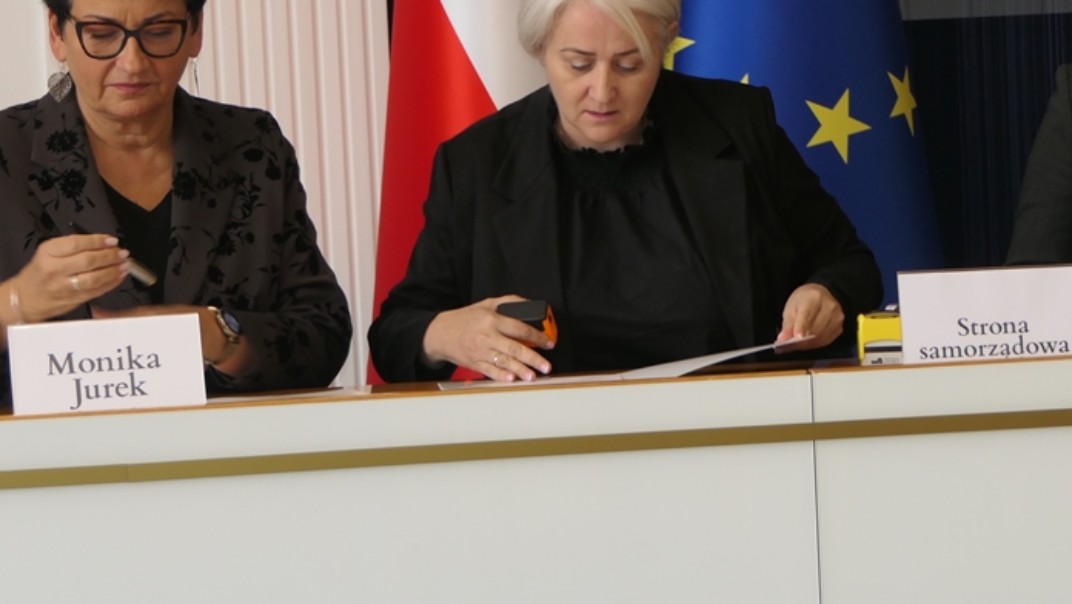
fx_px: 4578
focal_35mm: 161
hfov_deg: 13.4
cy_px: 233
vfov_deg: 7.5
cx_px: 608
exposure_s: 1/60
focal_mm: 39.2
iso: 400
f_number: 4.2
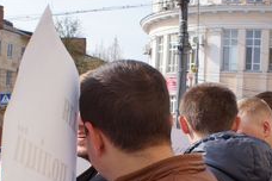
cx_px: 157
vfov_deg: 14.7
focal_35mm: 92
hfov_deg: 22.1
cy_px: 160
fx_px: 695
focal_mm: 20
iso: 100
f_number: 6.3
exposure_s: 1/400
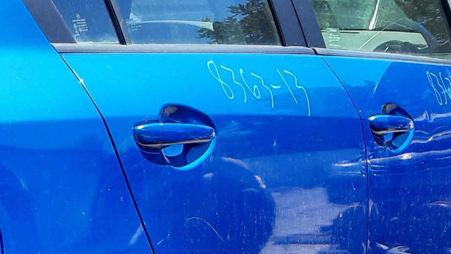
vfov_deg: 10.4
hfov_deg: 17.0
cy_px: 349
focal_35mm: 114
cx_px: -221
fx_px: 1363
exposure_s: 1/640
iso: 40
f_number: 1.7
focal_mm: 3.92
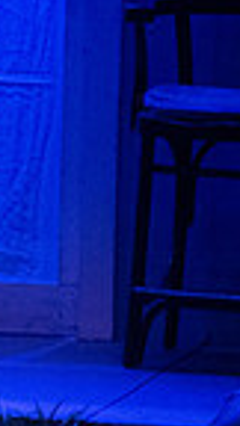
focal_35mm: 1354
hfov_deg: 0.9
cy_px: 231
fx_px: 15318
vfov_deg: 1.6
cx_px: -584
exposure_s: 1/200
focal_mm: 320
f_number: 6.3
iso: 10000
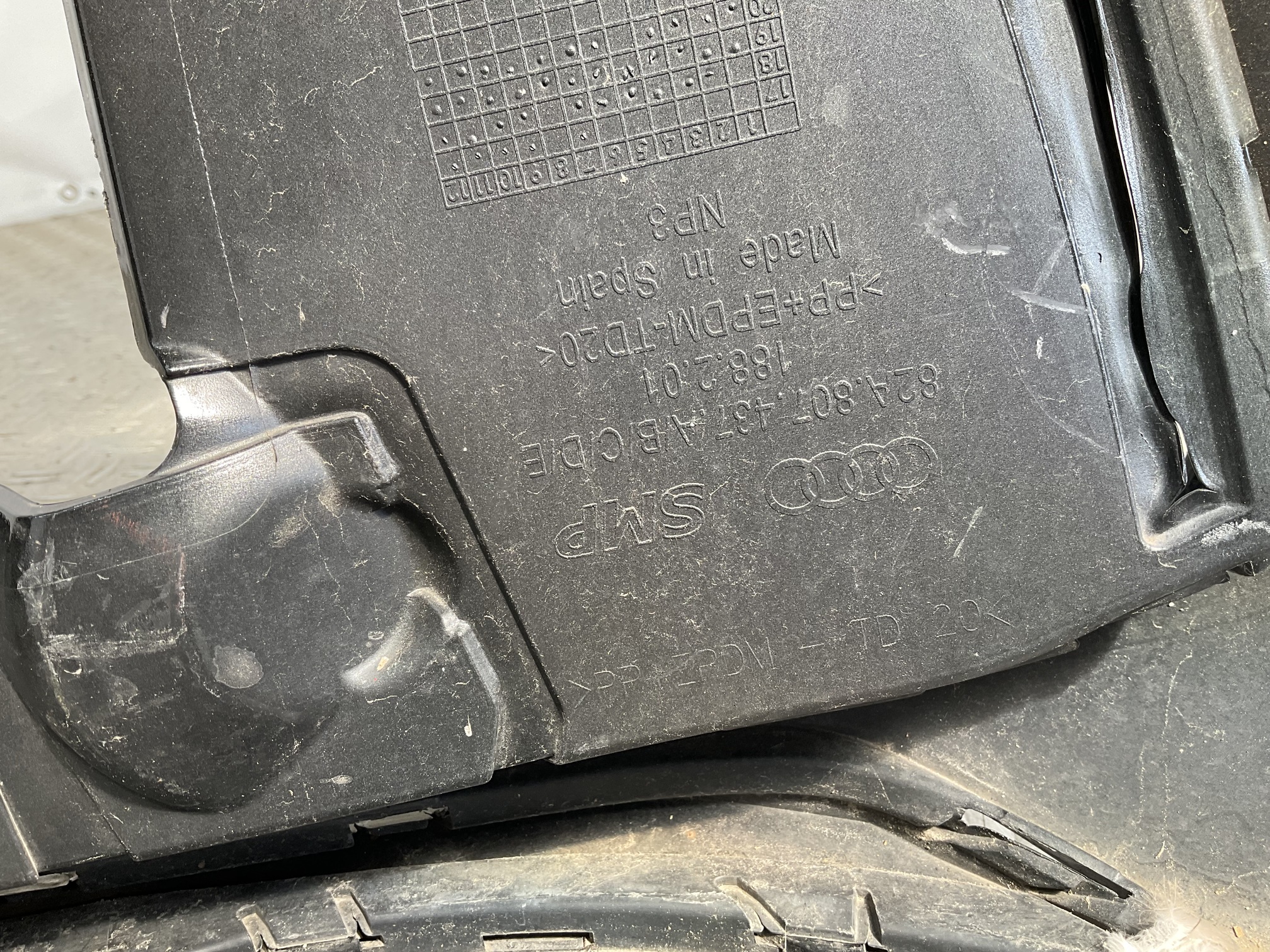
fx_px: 1064
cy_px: 476
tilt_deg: -24.1
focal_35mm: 29
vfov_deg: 48.2
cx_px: 635
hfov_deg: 61.7
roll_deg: +4.5
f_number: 1.8
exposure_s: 1/100
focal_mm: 3
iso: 40
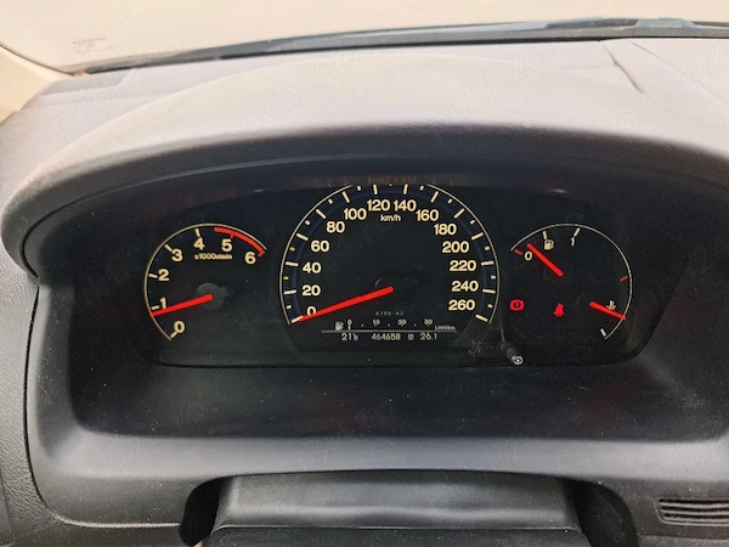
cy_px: 274
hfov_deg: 69.4
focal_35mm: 25
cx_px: 364
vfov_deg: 54.9
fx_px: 526
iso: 64
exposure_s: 1/50
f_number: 1.8
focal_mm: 7
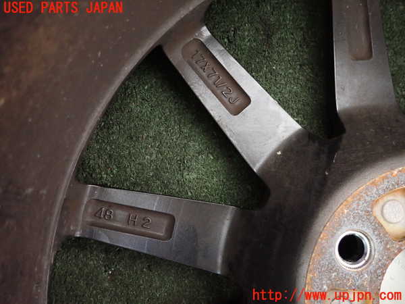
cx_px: 202
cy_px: 152
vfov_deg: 54.9
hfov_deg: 69.4
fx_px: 292
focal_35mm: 25
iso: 640
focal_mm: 4.5
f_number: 2
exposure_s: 1/30
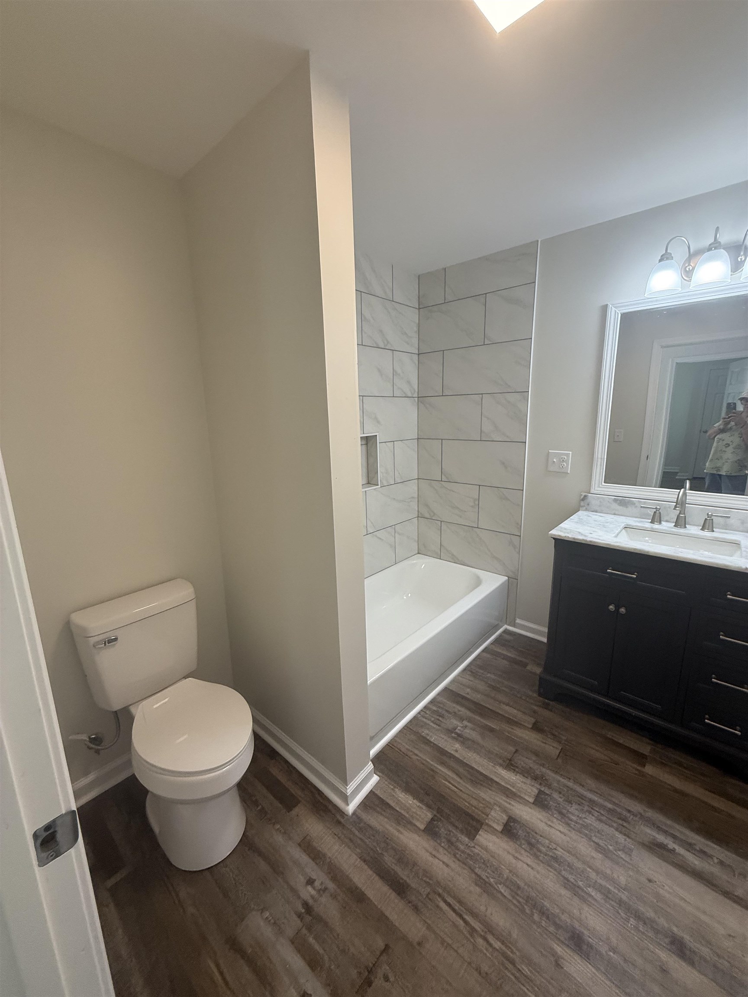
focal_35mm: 14
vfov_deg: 102.1
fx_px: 403
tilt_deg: -10.2
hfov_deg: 85.7
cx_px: 374
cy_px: 498
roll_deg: +0.7
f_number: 2.2
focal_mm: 2.22
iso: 160
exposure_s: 1/120
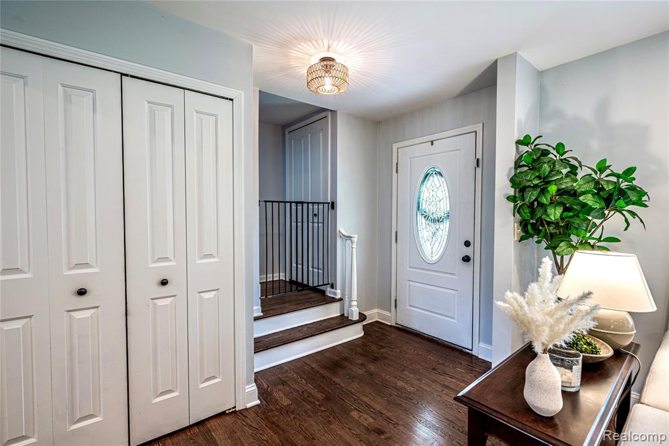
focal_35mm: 16
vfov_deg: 73.7
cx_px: 334
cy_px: 223
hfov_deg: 96.8
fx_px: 297
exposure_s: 1/8
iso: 200
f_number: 9
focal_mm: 16
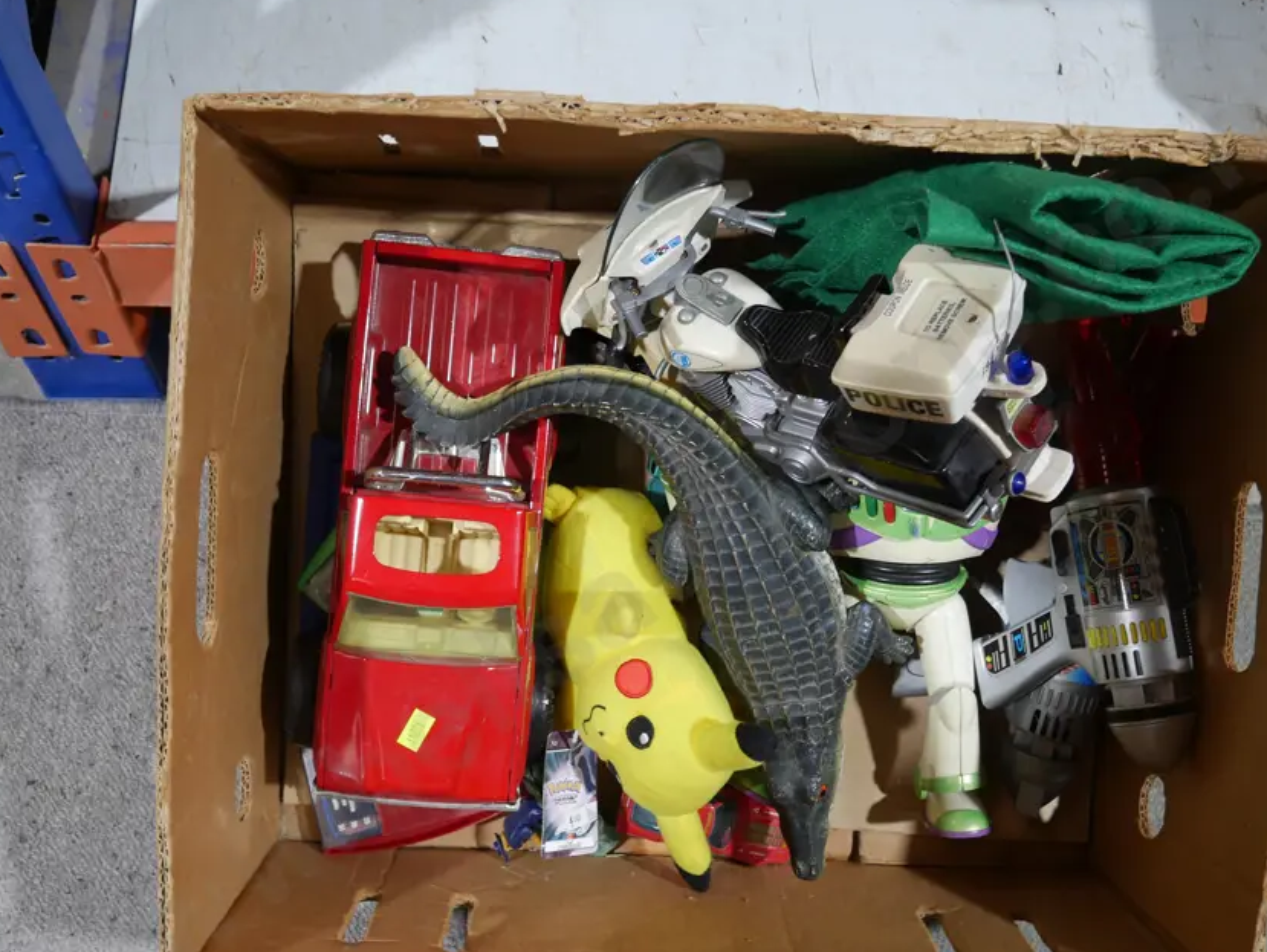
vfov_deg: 34.3
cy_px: 552
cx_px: 688
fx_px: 1538
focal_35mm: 42
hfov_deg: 44.7
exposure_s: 1/60
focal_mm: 17
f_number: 4
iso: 500
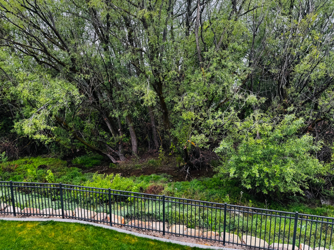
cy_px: 125
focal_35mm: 24
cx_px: 167
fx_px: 232
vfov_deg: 56.8
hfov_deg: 71.6
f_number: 1.78
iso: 64
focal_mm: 6.76
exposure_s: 1/192
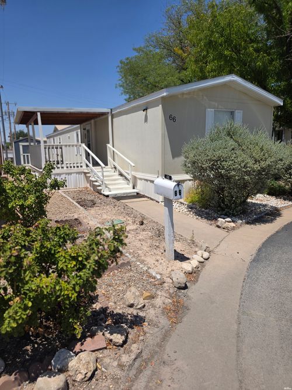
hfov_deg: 58.9
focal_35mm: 23
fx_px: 259
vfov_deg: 73.9
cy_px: 195
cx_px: 146
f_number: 1.7
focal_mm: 6.3
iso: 80
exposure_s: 1/7944
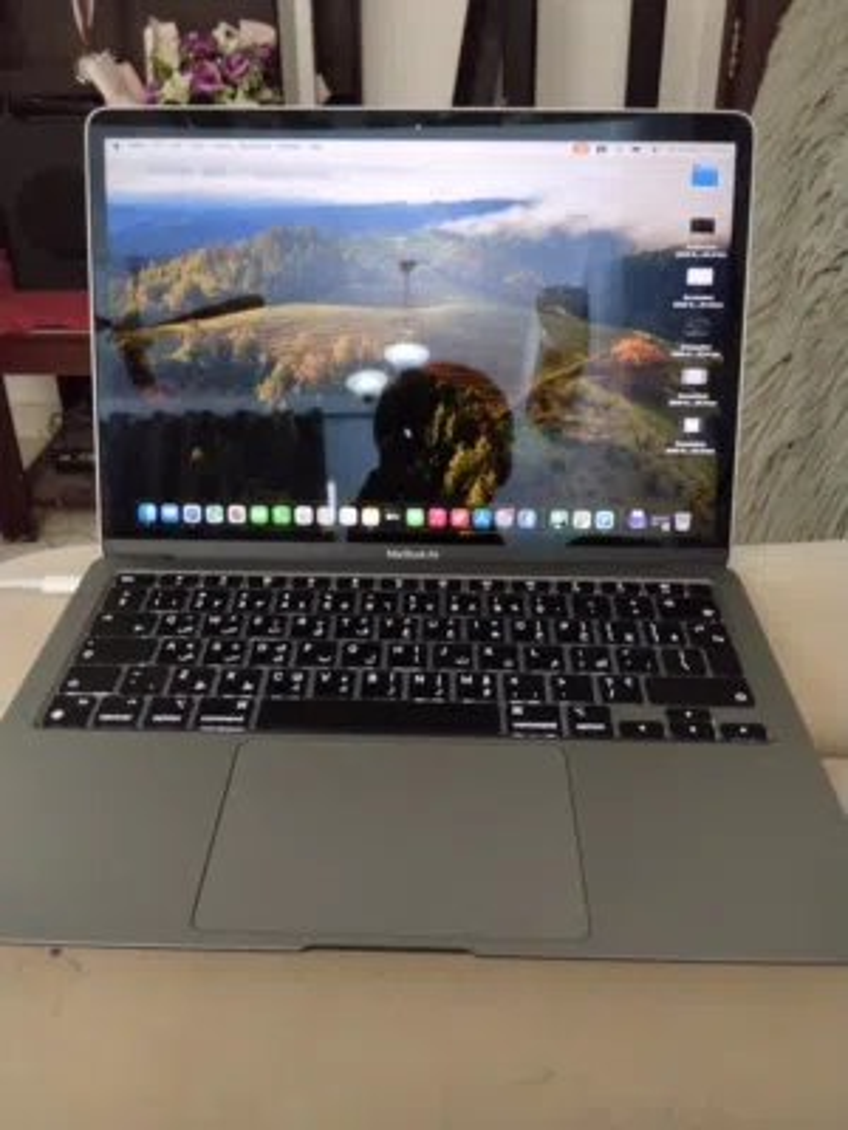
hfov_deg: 48.2
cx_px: 424
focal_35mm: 29
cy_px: 565
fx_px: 947
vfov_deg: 61.7
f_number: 1.8
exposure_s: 1/20
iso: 800
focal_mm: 4.22
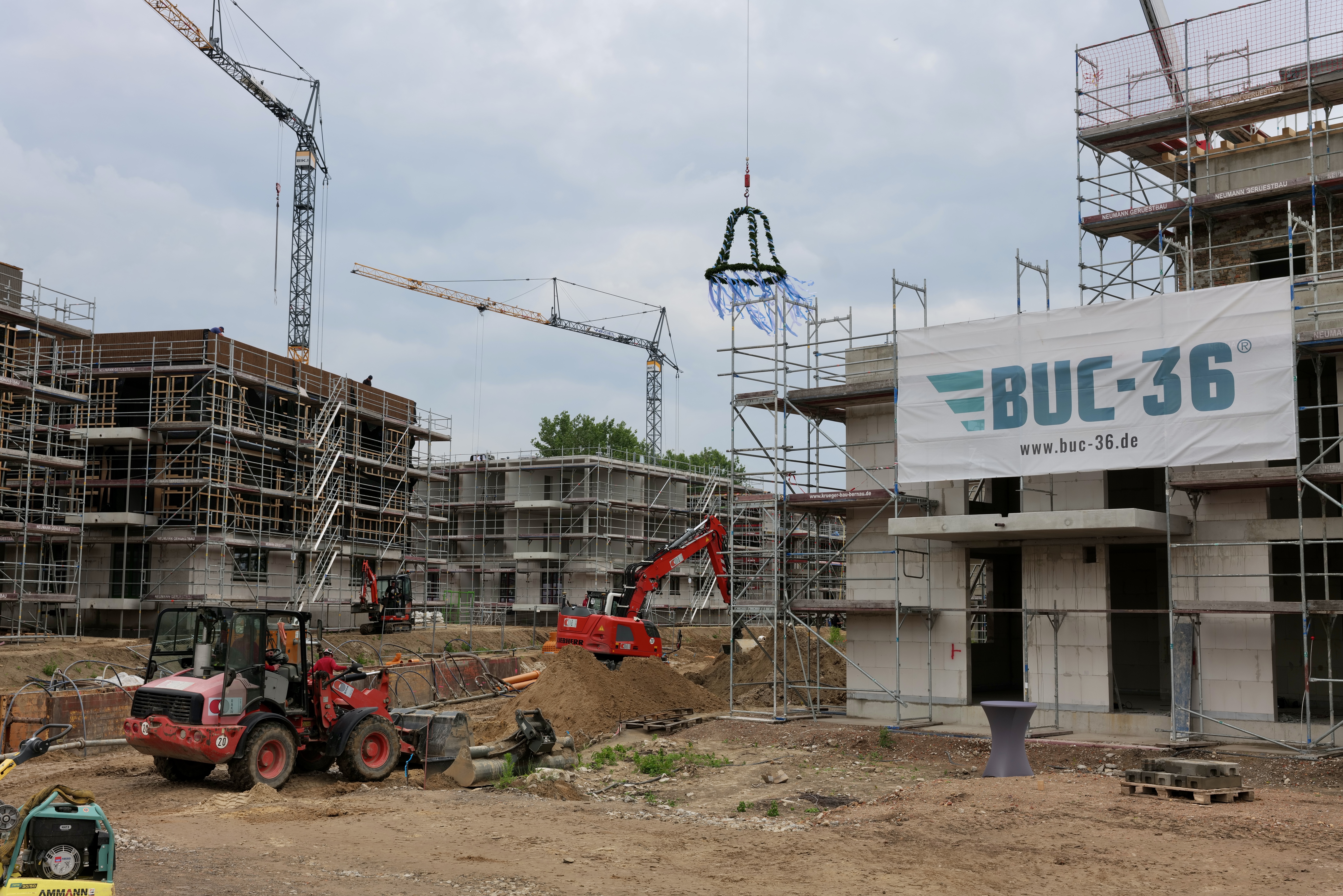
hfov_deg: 49.5
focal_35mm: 39
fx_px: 1455
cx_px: 672
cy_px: 448
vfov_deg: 34.2
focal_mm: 39
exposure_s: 1/160
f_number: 9
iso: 100
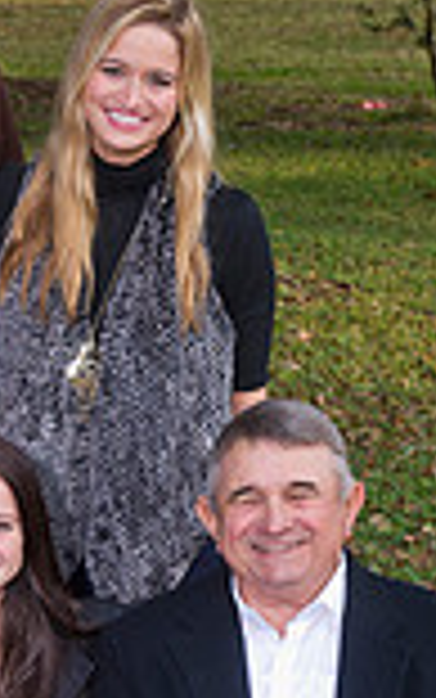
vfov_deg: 11.7
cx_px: -70
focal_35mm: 177
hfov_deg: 7.4
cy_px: 680
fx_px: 3362
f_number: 7.1
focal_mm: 60
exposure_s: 1/200
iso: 800
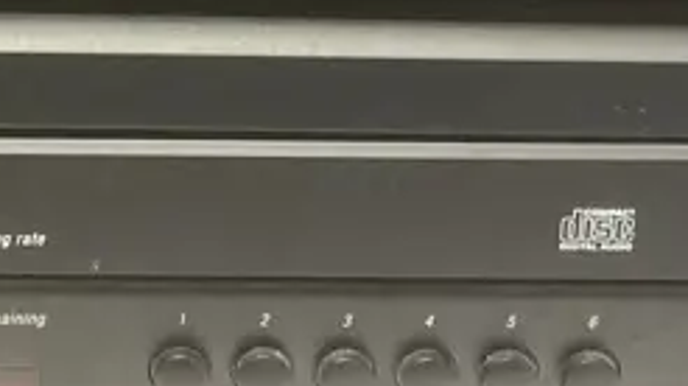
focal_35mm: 127
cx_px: 0
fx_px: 2315
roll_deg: -1.7
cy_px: -347
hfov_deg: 16.5
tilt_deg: -13.2
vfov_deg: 9.0
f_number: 1.8
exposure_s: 1/50
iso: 250
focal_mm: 3.99
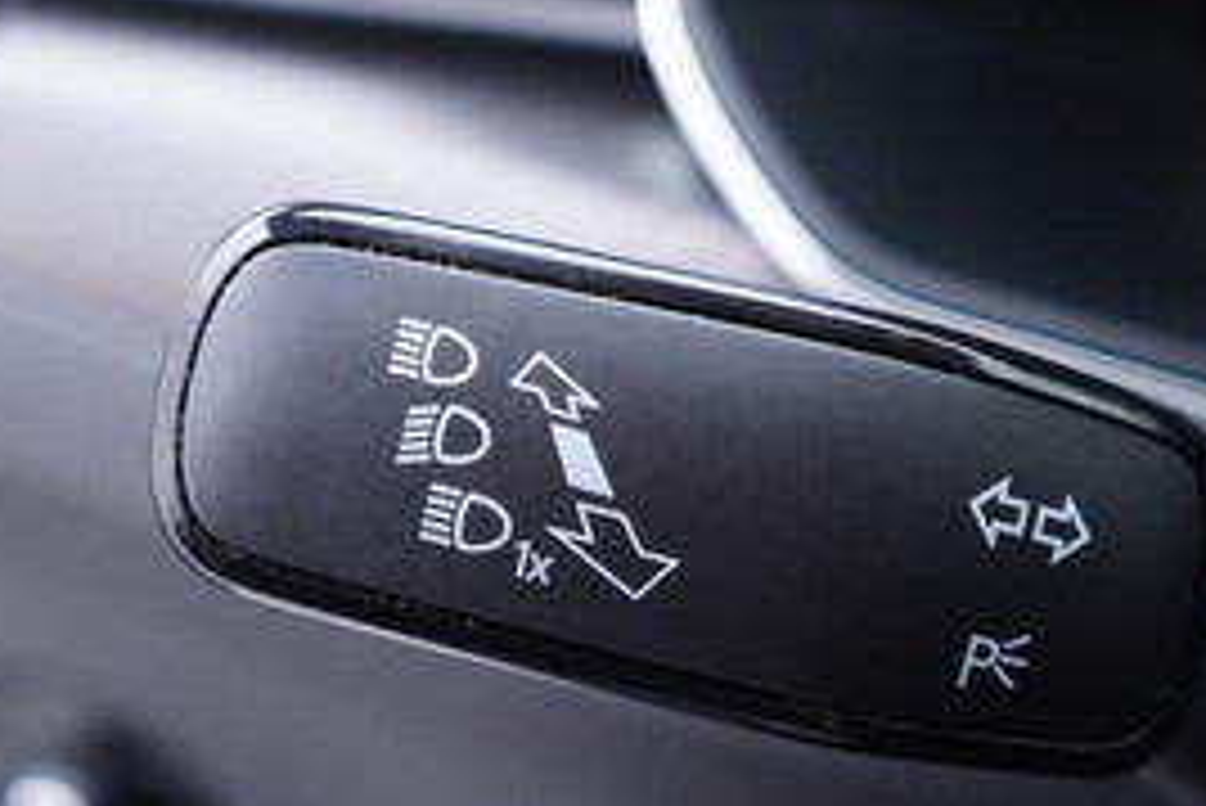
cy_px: 457
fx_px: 2480
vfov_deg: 18.4
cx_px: 702
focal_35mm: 74
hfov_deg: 27.3
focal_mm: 24
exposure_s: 1/40
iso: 320
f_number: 2.8
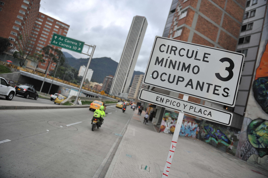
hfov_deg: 73.8
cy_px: 89
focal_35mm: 24
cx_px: 134
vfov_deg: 53.1
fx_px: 179
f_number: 2.8
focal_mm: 24
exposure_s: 1/1250
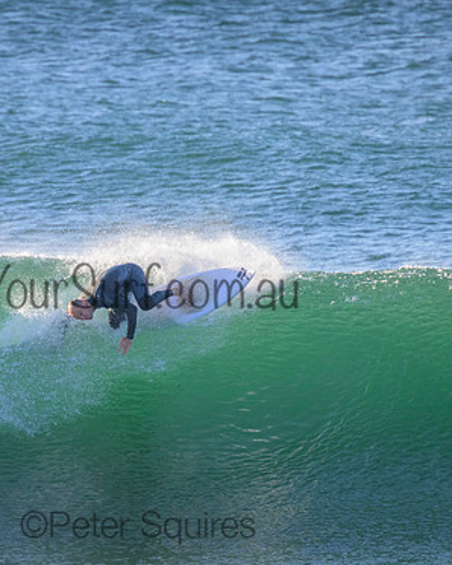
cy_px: 273
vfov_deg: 1.7
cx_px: 138
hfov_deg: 1.3
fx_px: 19564
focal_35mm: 1169
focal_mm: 800
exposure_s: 1/1250
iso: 3200
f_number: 11
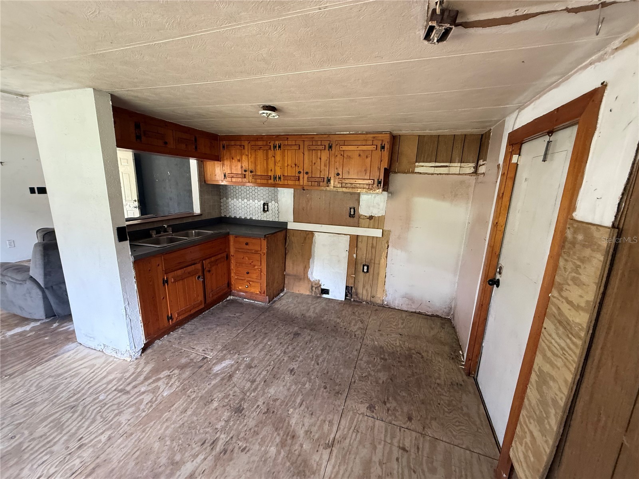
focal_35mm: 14
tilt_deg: -11.7
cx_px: 320
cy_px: 240
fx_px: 258
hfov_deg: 102.1
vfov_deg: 85.7
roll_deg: -1.5
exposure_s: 1/88
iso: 320
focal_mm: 2.22
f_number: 2.2
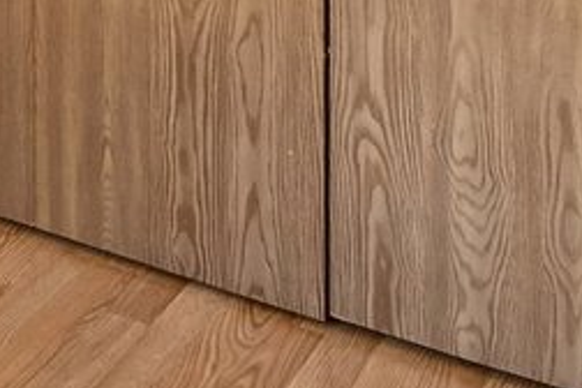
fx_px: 1665
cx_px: -365
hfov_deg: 17.3
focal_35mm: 103
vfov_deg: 11.2
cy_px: -529
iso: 400
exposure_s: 1/13
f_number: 13
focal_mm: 16
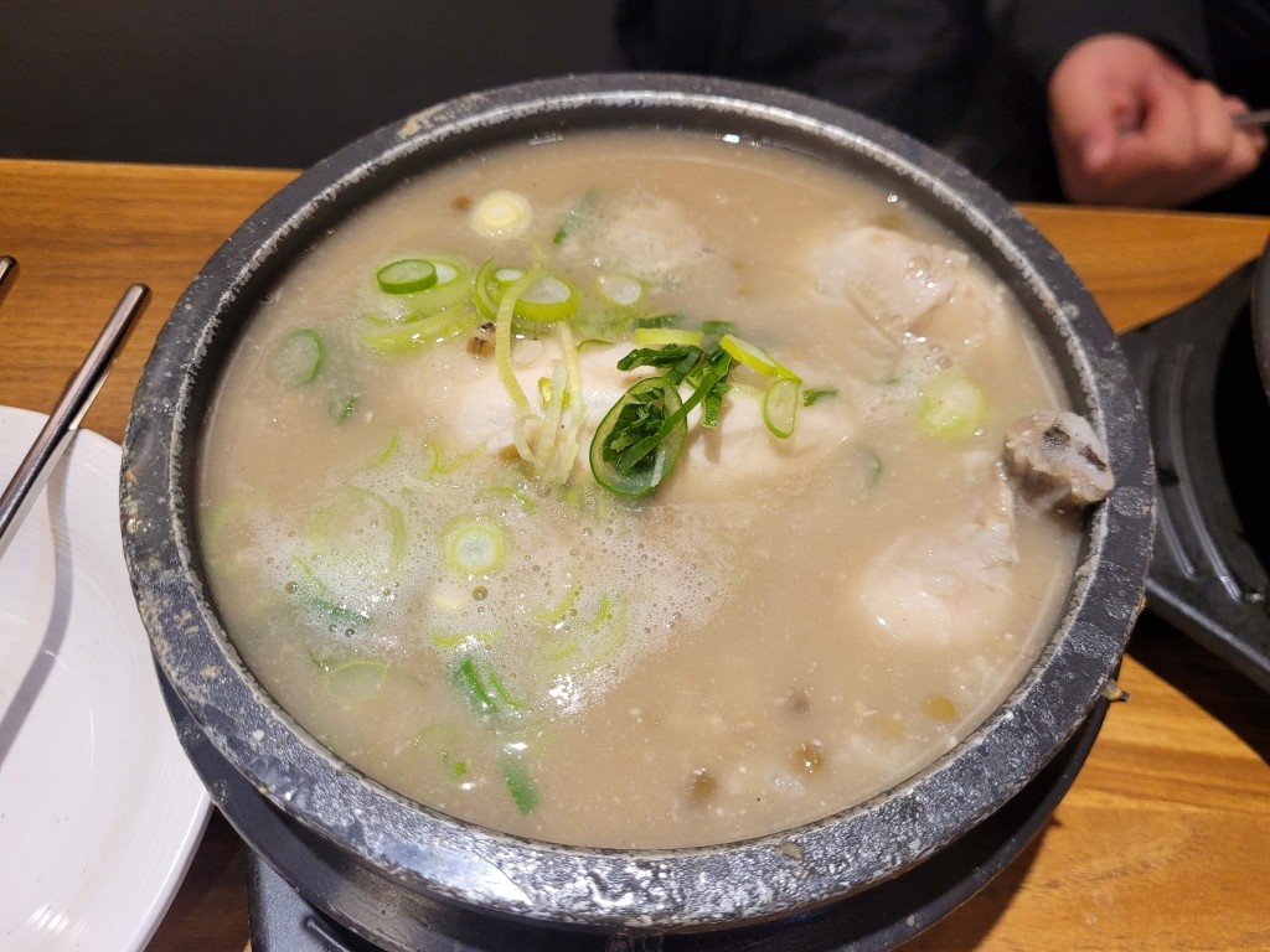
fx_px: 954
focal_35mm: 26
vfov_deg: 53.1
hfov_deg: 67.3
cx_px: 635
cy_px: 476
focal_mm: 5.4
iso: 200
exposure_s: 1/120
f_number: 1.8
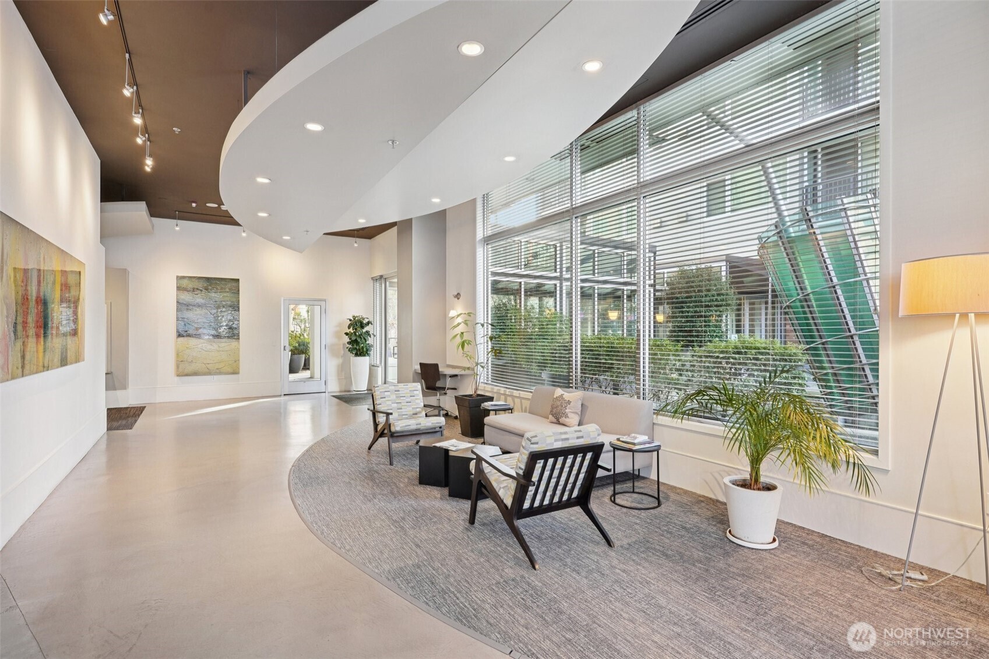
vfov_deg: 70.4
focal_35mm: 17
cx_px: 494
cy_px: 330
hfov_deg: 93.3
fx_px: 467
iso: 400
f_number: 8
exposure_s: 1/10
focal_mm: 17
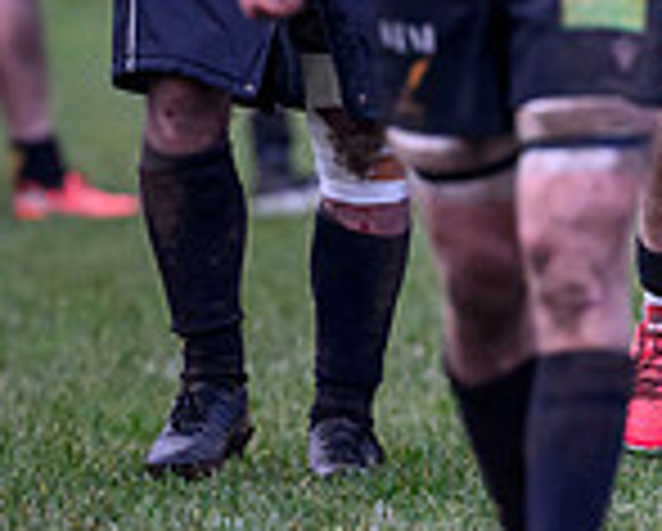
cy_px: 32
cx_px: 1292
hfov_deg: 1.1
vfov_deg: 0.9
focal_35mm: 1799
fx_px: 35294
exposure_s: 1/1600
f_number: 4
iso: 4000
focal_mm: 400
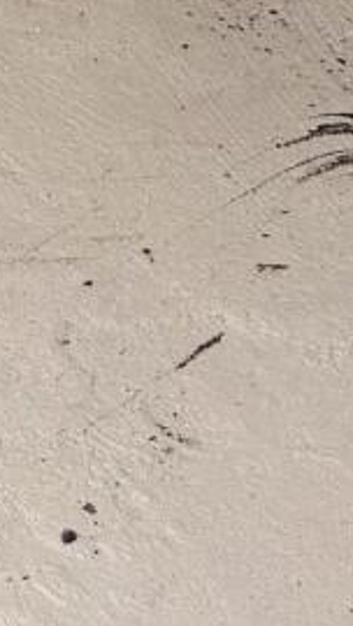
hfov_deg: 6.0
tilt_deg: -9.9
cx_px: -464
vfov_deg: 9.1
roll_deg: -0.9
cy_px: -1185
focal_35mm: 194
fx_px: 3226
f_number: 1.78
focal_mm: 6.76
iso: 80
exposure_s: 1/514
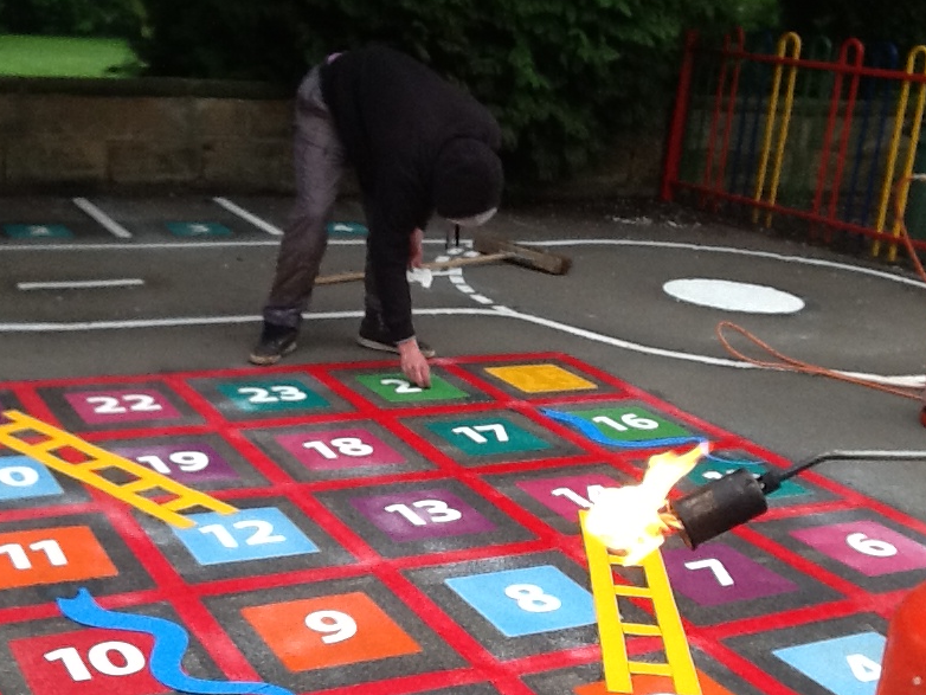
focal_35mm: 54
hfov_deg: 35.5
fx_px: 1445
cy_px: 423
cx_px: 411
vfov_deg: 27.0
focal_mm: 2.03
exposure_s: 1/120
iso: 80
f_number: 2.4
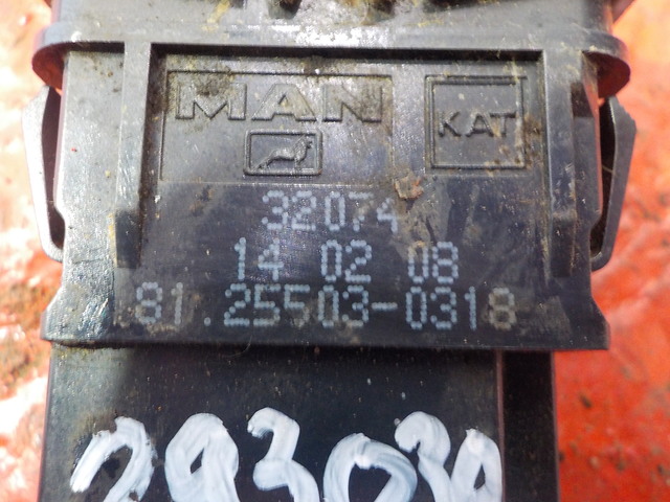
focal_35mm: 30
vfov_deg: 46.8
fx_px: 581
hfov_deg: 60.0
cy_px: 251
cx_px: 335
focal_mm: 4.1
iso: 400
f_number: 3.3
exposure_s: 1/8
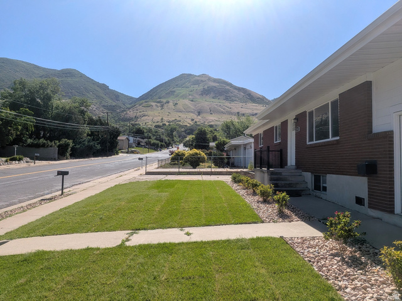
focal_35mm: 24
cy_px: 150
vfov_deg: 56.8
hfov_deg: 71.6
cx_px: 201
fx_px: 279
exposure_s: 1/3690
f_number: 1.7
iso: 29
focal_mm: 4.53
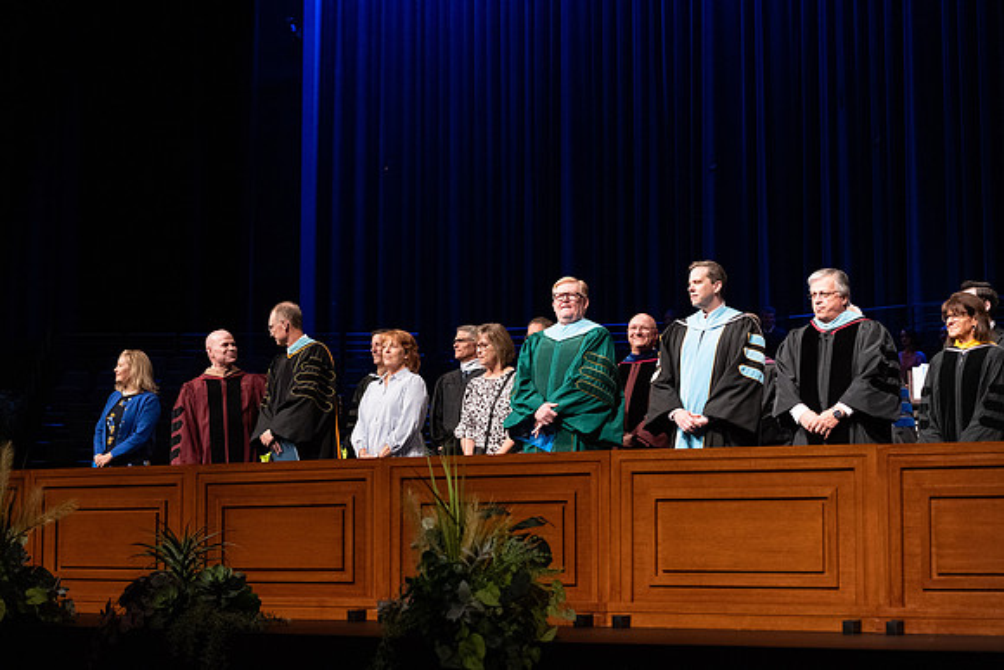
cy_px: 335
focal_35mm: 70
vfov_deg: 19.4
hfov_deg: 28.8
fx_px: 1956
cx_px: 502
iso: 4000
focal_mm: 70
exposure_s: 1/250
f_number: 2.8
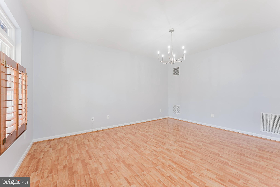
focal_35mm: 14
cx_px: 140
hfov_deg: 104.2
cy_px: 94
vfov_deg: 81.3
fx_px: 109
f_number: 9
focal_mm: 14
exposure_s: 1/160
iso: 200
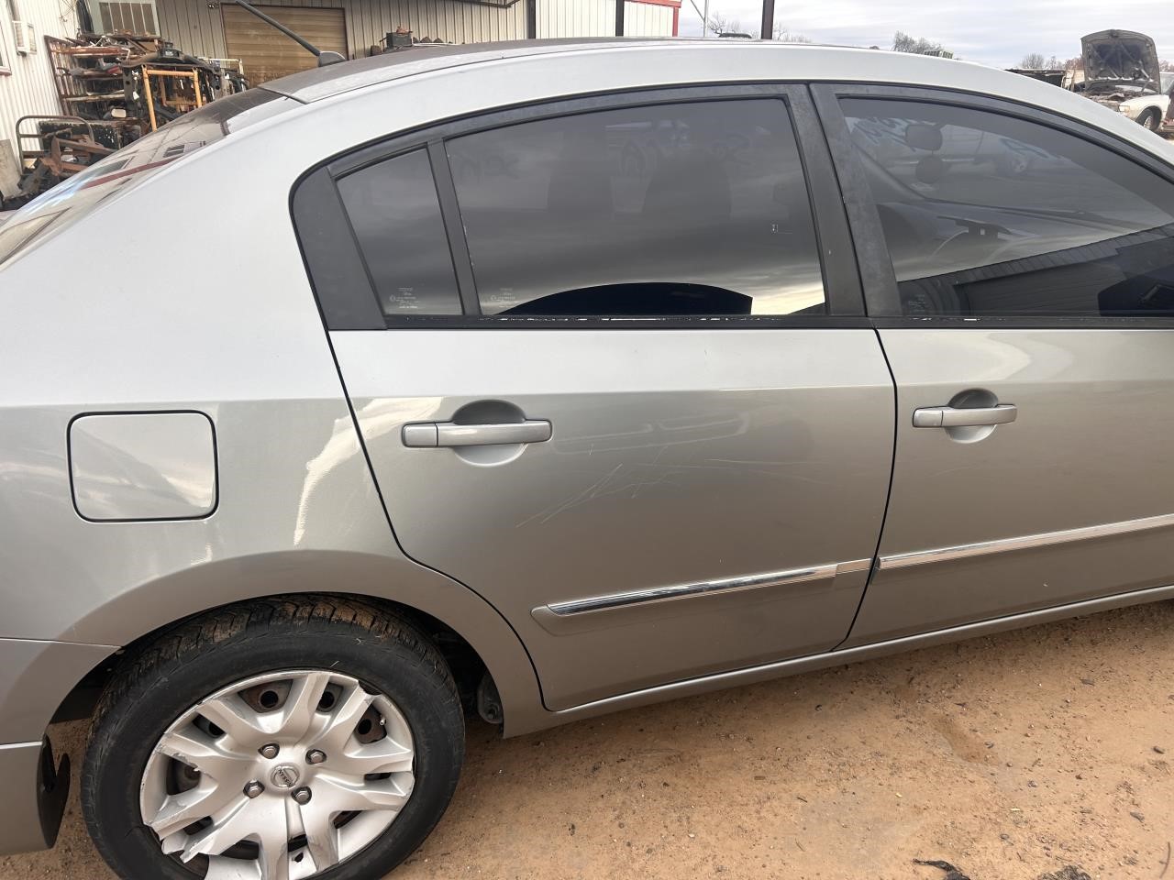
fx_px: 882
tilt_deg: -21.4
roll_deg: +0.9
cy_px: 440
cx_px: 587
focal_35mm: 26
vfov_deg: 53.1
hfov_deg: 67.3
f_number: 1.5
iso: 50
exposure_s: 1/552
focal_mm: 5.7
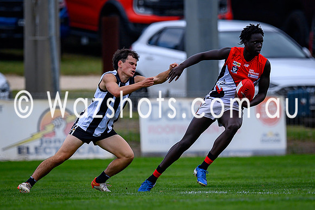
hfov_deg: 1.9
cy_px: 107
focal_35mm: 1078
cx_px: 192
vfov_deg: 1.3
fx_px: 9434
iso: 250
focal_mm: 500
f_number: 4
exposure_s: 1/1600
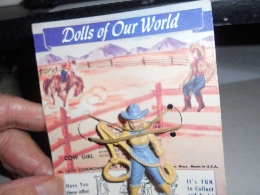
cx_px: 130
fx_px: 240
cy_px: 98
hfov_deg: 56.8
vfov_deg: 44.2
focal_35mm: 32
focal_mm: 5.8
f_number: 8.8
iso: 80
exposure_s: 1/25
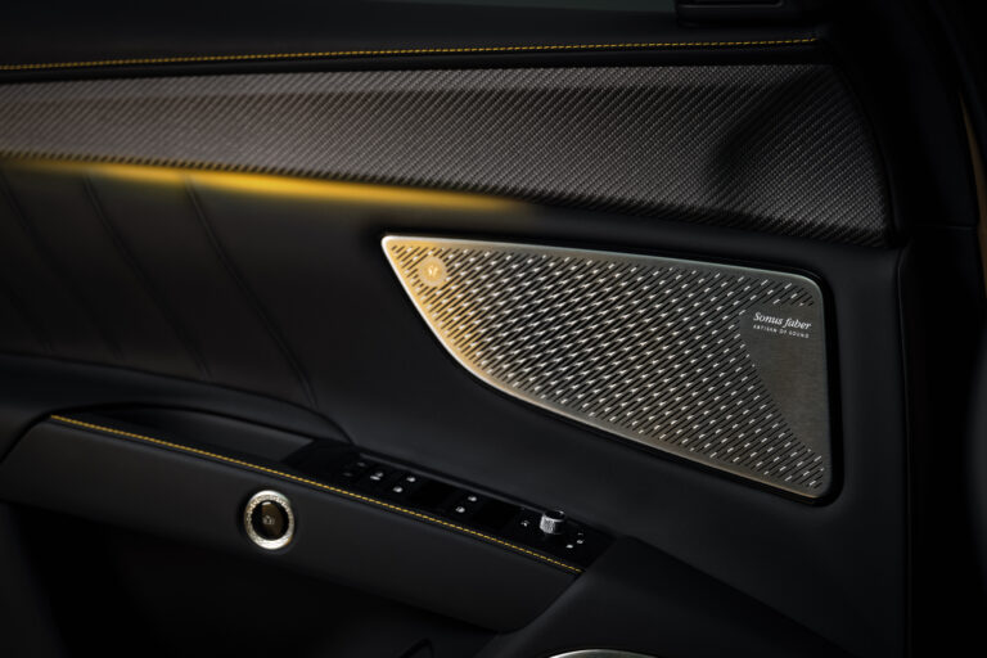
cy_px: 329
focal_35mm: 69
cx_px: 494
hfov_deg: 29.2
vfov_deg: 19.7
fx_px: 1892
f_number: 3.8
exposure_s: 1/6
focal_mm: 69
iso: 200
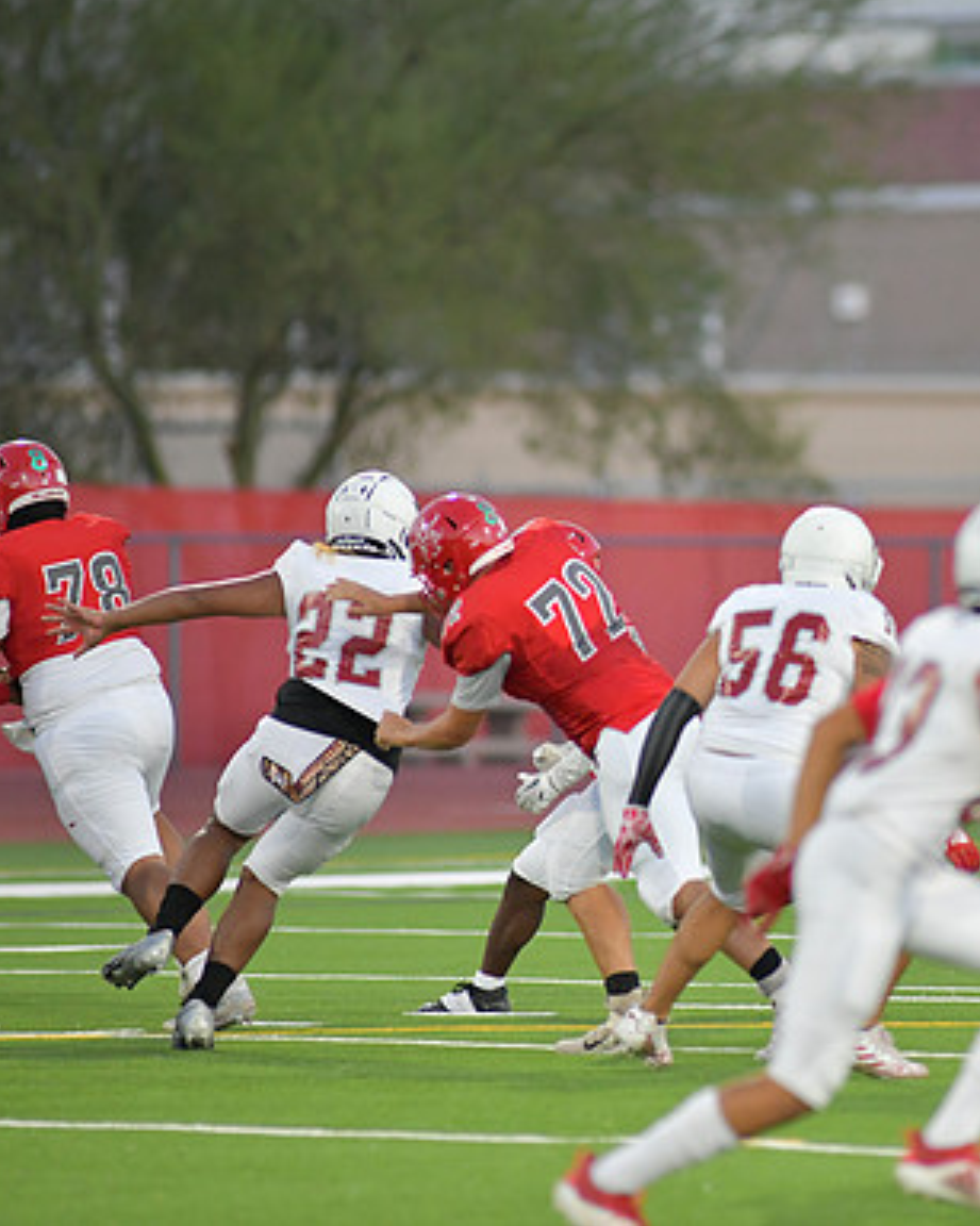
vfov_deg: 4.6
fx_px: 15415
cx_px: 859
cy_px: 611
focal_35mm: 425
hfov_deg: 3.6
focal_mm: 300
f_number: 3.5
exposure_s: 1/1250
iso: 3200
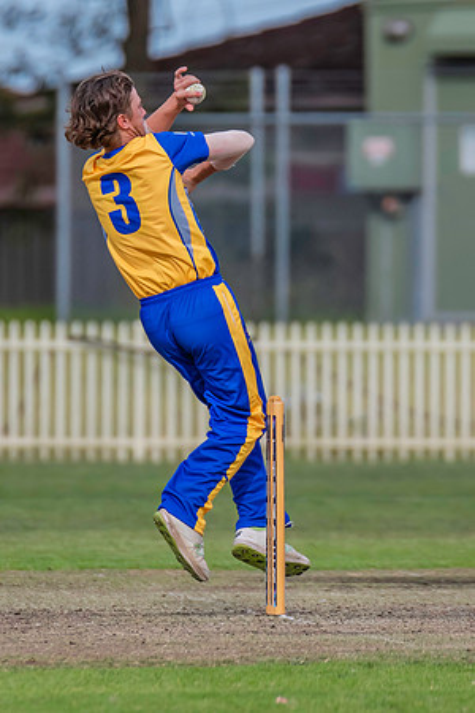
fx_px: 18114
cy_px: 354
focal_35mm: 915
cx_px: 69
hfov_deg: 1.5
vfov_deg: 2.3
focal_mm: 500
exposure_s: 1/2500
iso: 800
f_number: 5.6
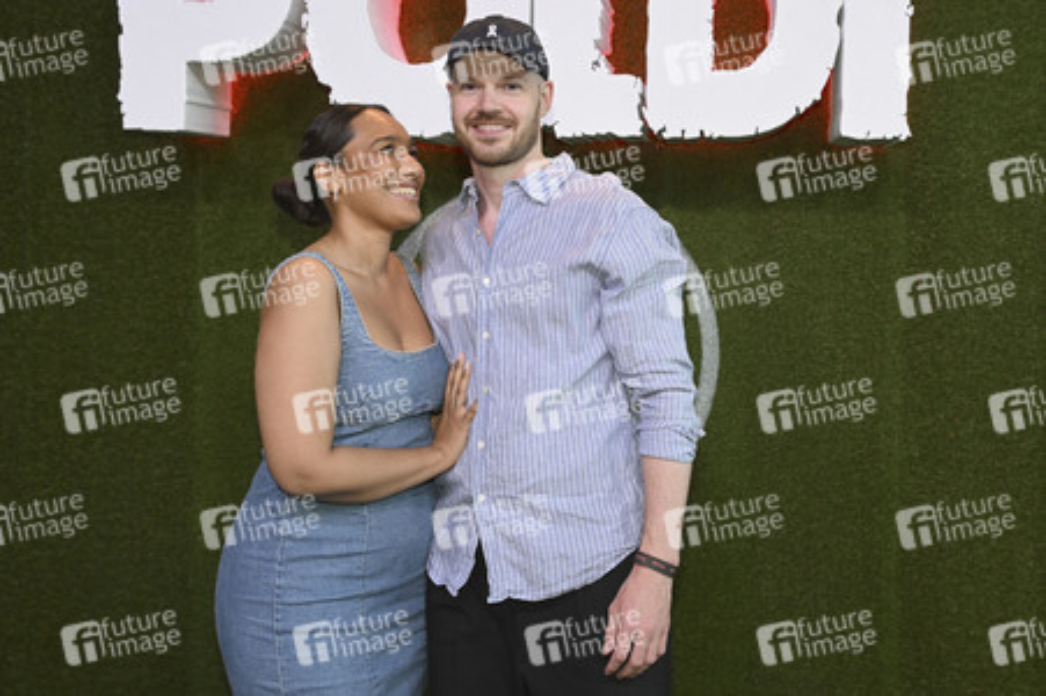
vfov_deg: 29.8
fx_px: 1307
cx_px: 523
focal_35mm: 45
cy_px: 348
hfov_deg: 43.6
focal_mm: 45
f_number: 4.5
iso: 800
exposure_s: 1/250
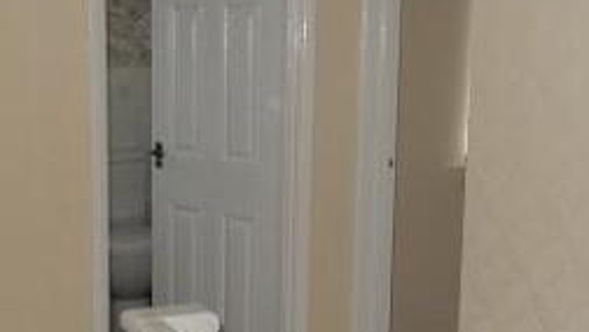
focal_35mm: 63
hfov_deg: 33.3
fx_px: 984
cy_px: 223
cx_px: 270
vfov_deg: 19.1
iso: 200
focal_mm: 4.5
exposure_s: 1/30
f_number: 3.7
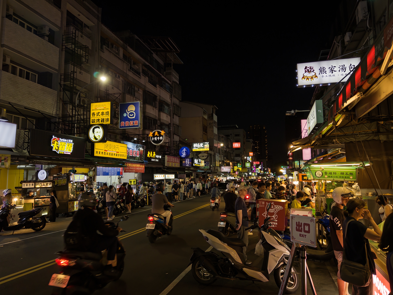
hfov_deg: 69.4
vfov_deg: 54.9
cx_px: 203
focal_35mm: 25
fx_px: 284
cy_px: 142
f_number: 1.78
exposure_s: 1/128
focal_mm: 6.76
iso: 50
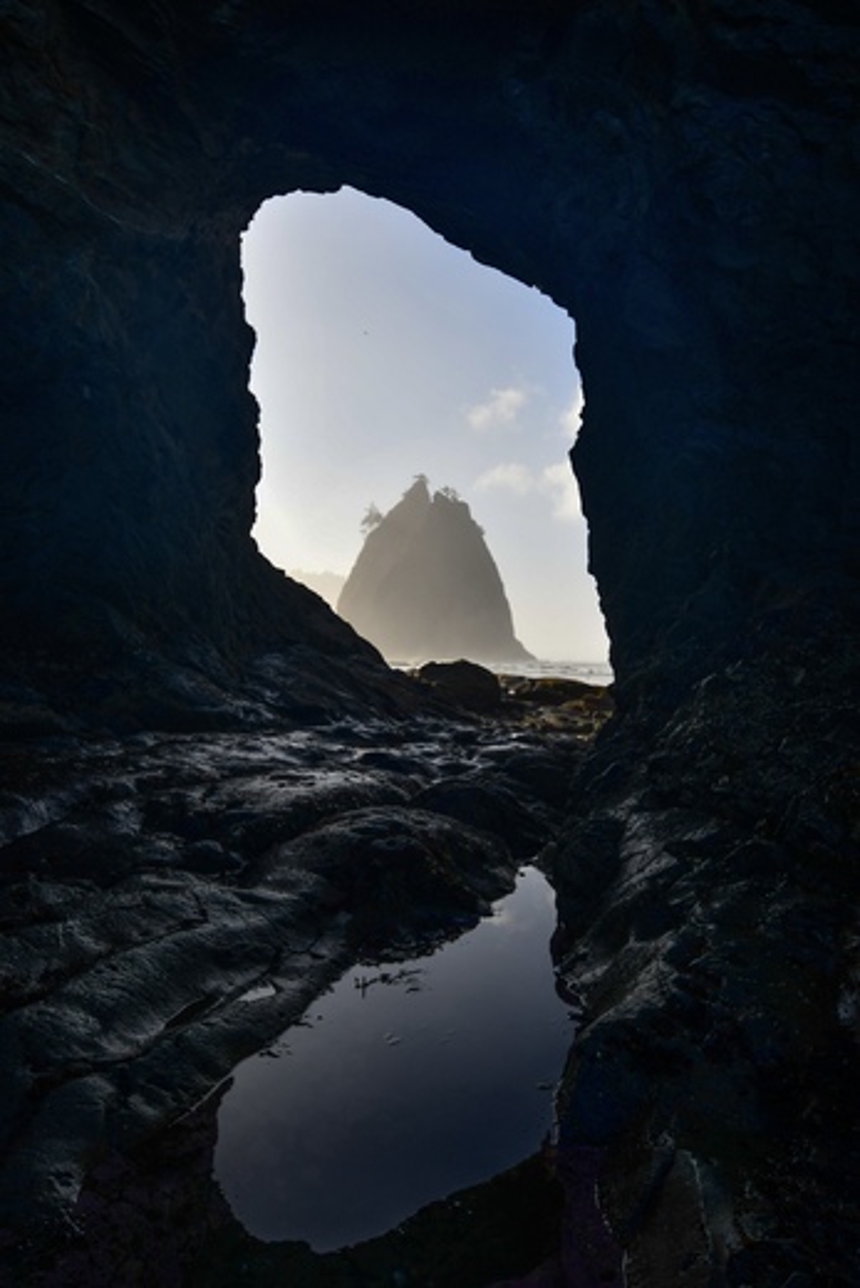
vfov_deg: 67.4
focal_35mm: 27
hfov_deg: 48.0
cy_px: 644
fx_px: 967
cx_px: 430
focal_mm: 18
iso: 100
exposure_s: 1/250
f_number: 8
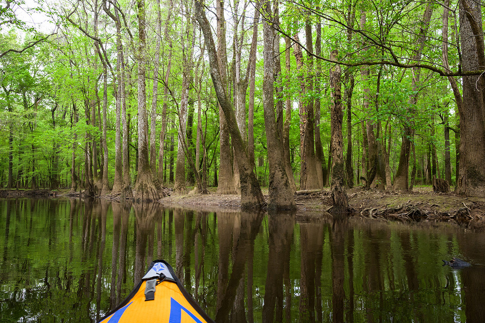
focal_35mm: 29
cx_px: 254
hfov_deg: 63.1
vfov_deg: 44.5
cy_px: 162
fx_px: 395
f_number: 9
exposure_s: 1/250
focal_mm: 28
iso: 1600
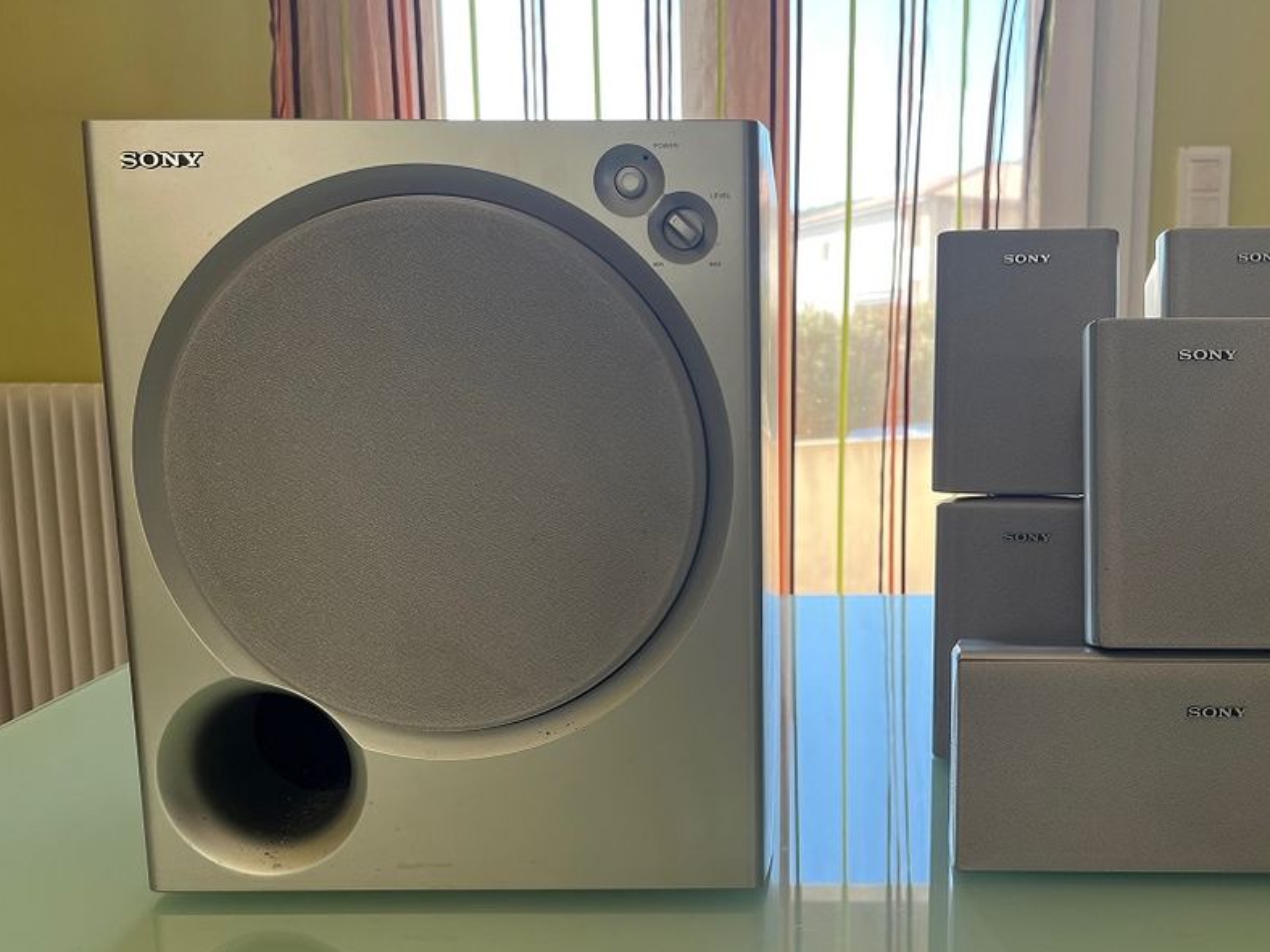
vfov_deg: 42.8
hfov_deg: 54.7
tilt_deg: -10.0
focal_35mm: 33
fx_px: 1211
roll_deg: -0.2
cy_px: 543
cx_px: 799
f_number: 1.6
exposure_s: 1/121
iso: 80
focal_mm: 5.1
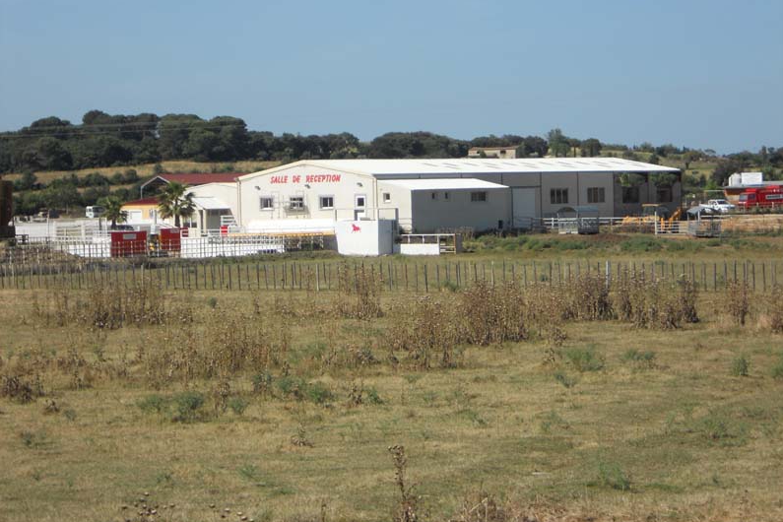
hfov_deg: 18.1
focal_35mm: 113
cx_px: 393
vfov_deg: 12.1
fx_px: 2458
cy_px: 261
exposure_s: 1/500
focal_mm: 19.6
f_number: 14.8
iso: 80
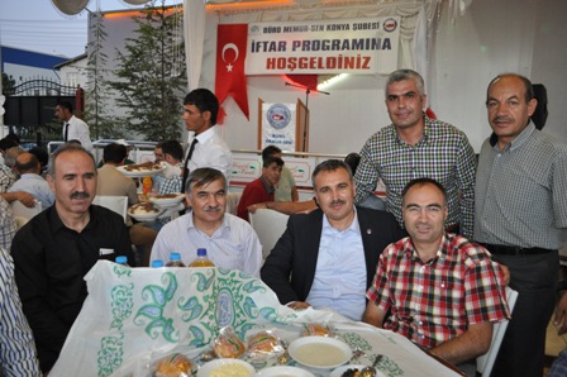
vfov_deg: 47.9
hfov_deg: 67.4
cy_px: 188
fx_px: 425
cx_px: 284
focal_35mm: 27
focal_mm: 18
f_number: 3.5
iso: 800
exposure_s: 1/60
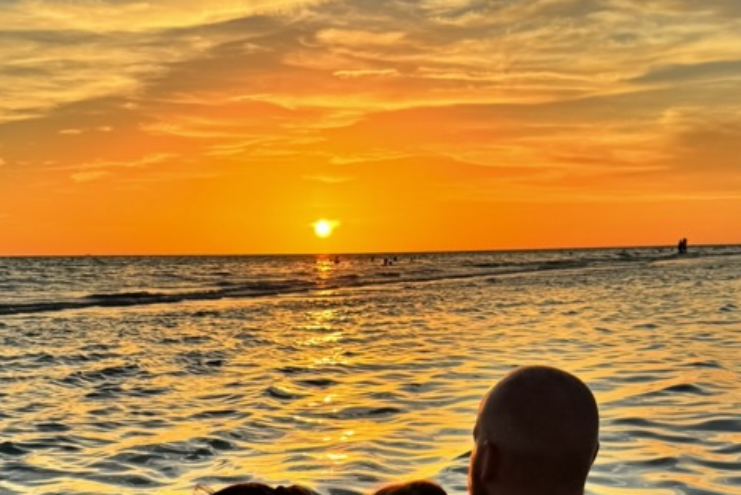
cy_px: 567
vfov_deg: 23.3
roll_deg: +1.6
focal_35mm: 54
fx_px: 1112
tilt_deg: -16.6
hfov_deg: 36.8
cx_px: 360
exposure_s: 1/2959
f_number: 1.78
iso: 80
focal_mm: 6.76
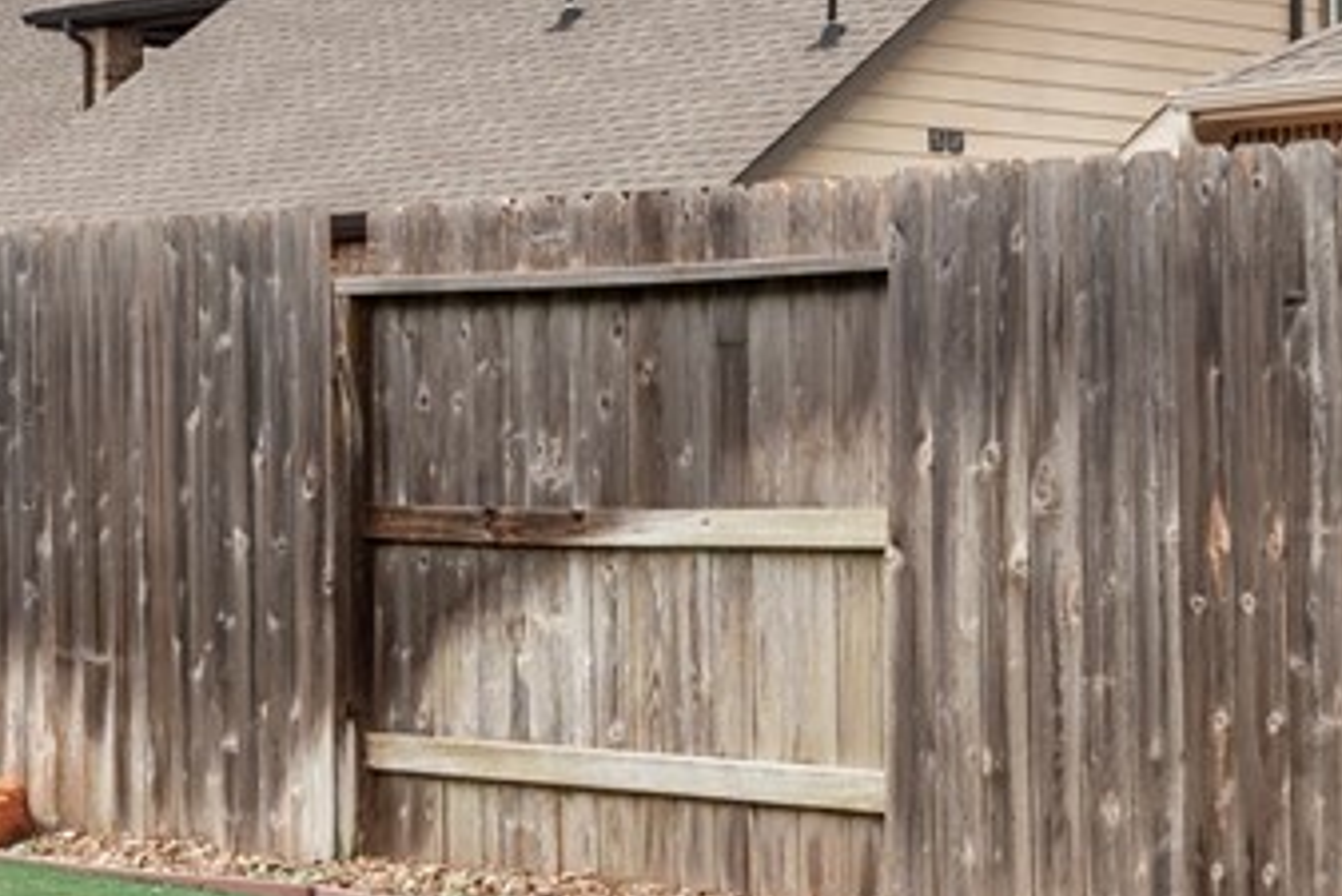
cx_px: 617
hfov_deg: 19.8
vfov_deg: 13.3
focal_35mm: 103
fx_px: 3841
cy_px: 486
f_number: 7.1
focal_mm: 16
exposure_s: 1/100
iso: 100
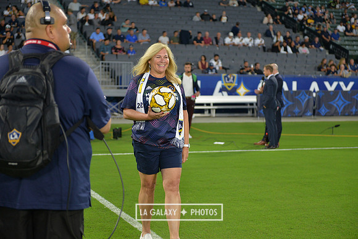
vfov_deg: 19.5
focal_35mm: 70
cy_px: 120
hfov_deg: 28.8
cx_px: 179
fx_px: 696
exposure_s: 1/640
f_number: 2.8
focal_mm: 70
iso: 1400
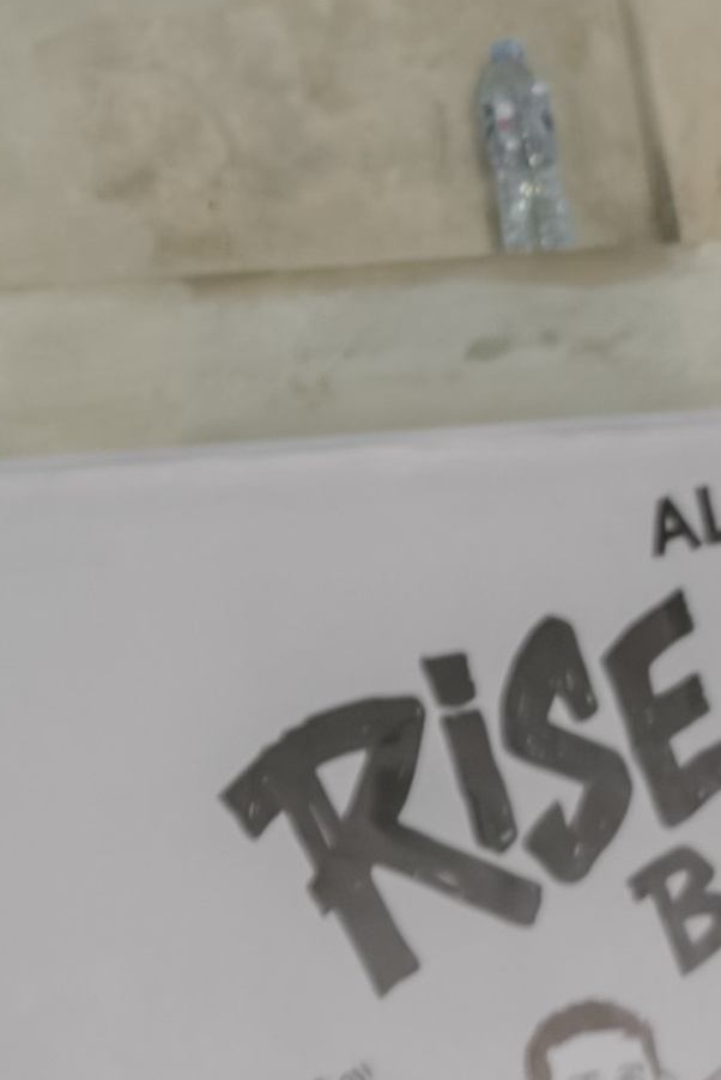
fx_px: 5373
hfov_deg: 7.2
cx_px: 1802
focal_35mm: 179
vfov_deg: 11.3
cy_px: 1249
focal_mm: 25
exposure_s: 1/400
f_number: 2.8
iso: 1250
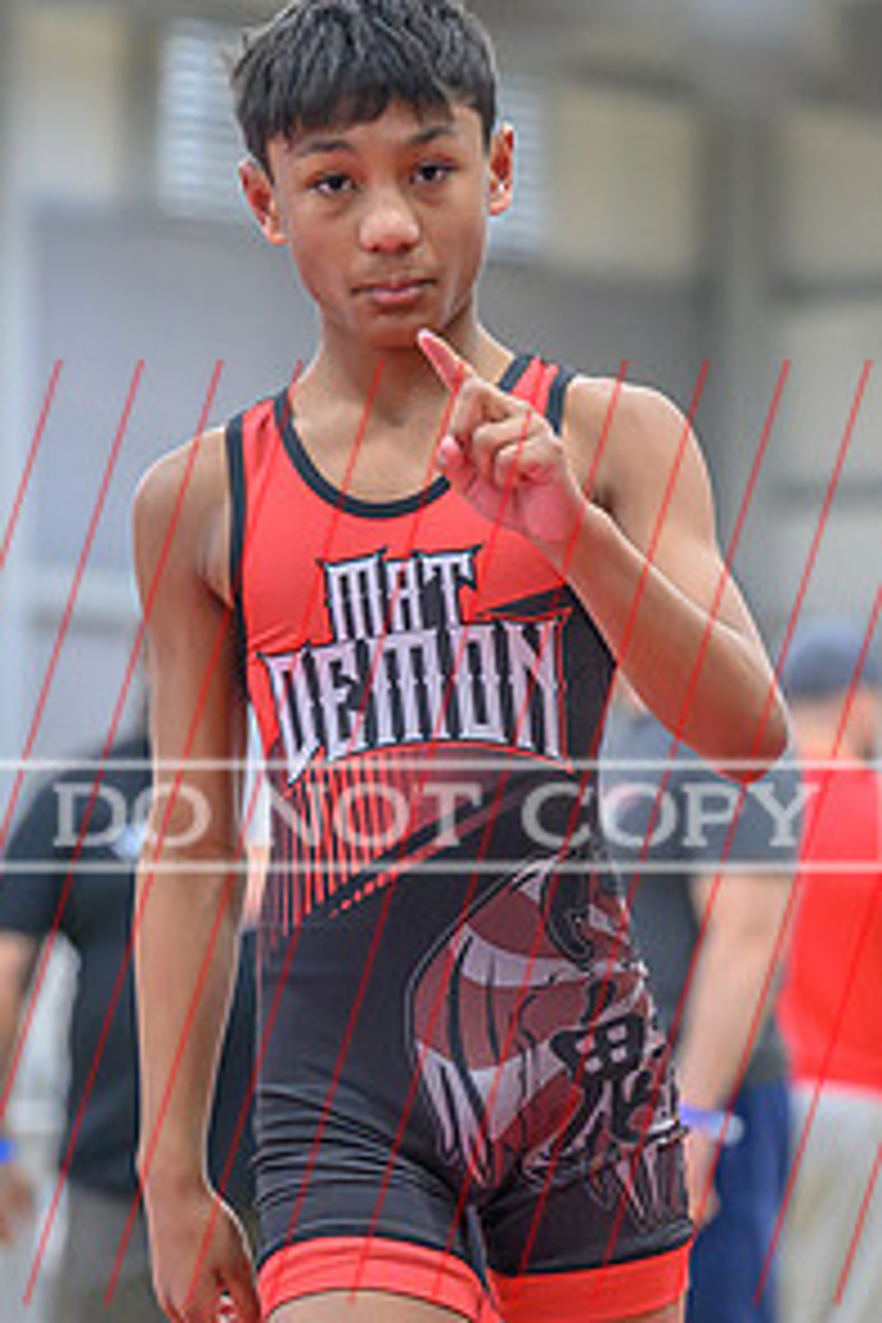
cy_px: 682
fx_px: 10583
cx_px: 338
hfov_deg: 4.8
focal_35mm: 288
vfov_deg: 7.2
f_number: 2.8
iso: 2800
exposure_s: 1/640
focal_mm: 94
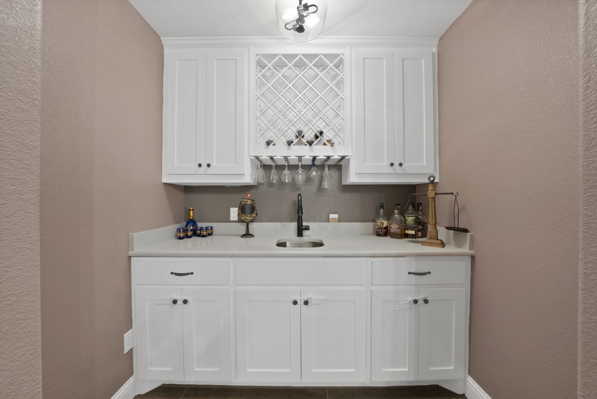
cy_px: 200
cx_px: 298
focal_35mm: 12
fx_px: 199
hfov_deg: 112.6
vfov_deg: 90.1
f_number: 9
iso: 640
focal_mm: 12
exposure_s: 1/4
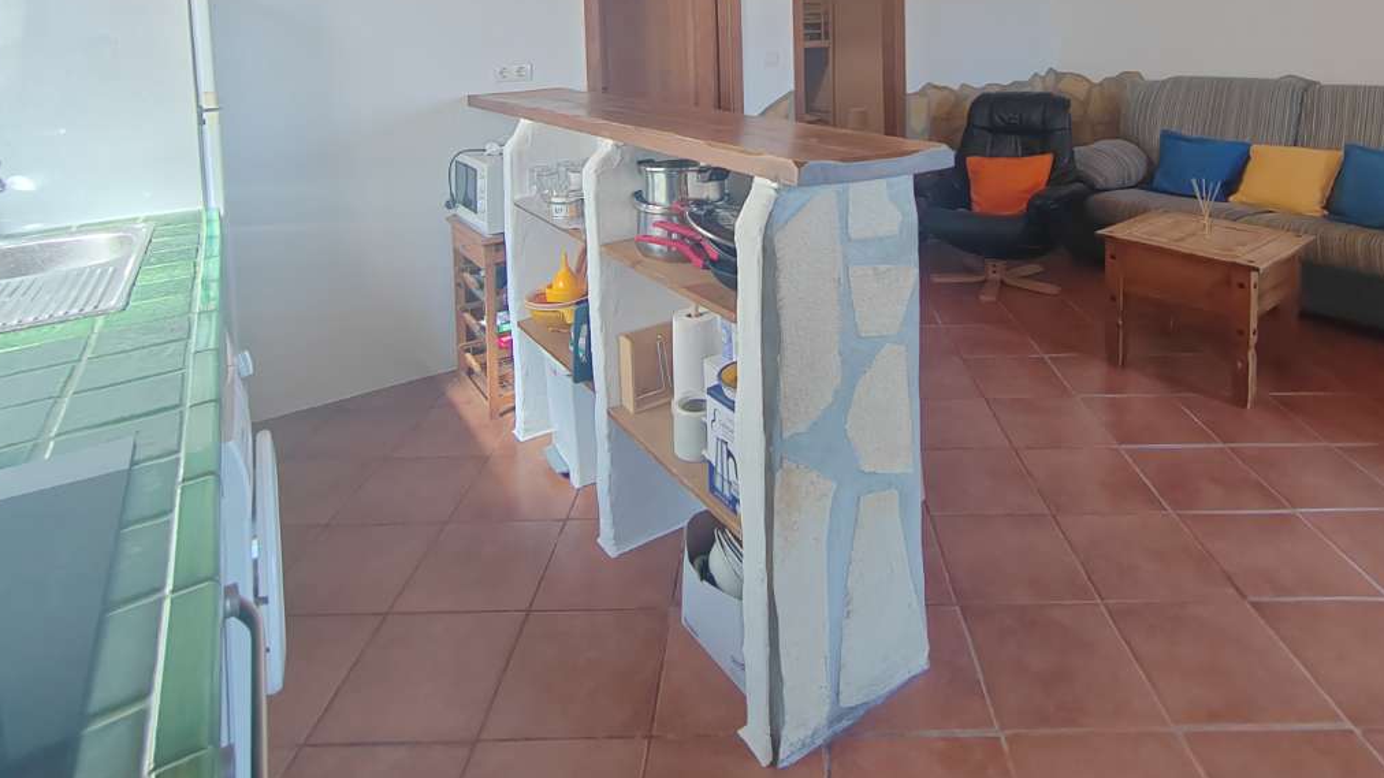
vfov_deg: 47.9
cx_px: 763
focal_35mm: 21
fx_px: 771
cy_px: 73
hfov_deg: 83.6
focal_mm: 2.16
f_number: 2.2
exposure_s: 1/50
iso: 320
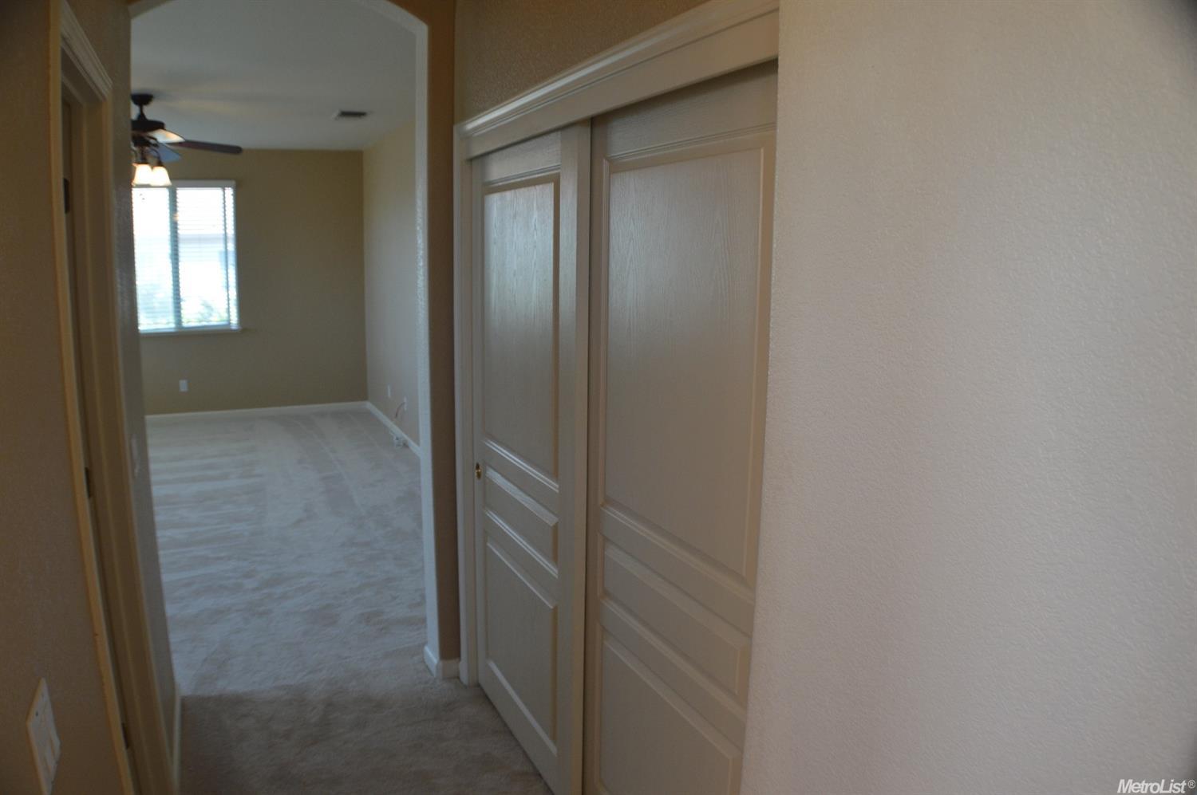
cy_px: 398
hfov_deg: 57.3
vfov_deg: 39.9
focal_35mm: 33
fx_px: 1096
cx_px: 598
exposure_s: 1/100
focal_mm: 22
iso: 400
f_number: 5
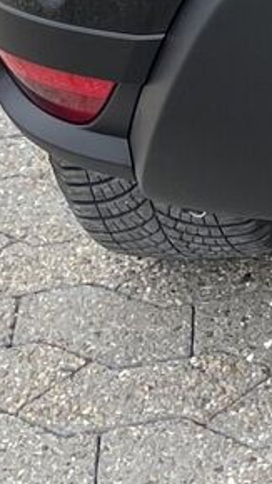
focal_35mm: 167
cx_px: 932
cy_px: -551
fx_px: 2143
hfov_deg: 6.4
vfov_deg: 11.4
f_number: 1.6
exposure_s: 1/917
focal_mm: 4.2
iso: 32
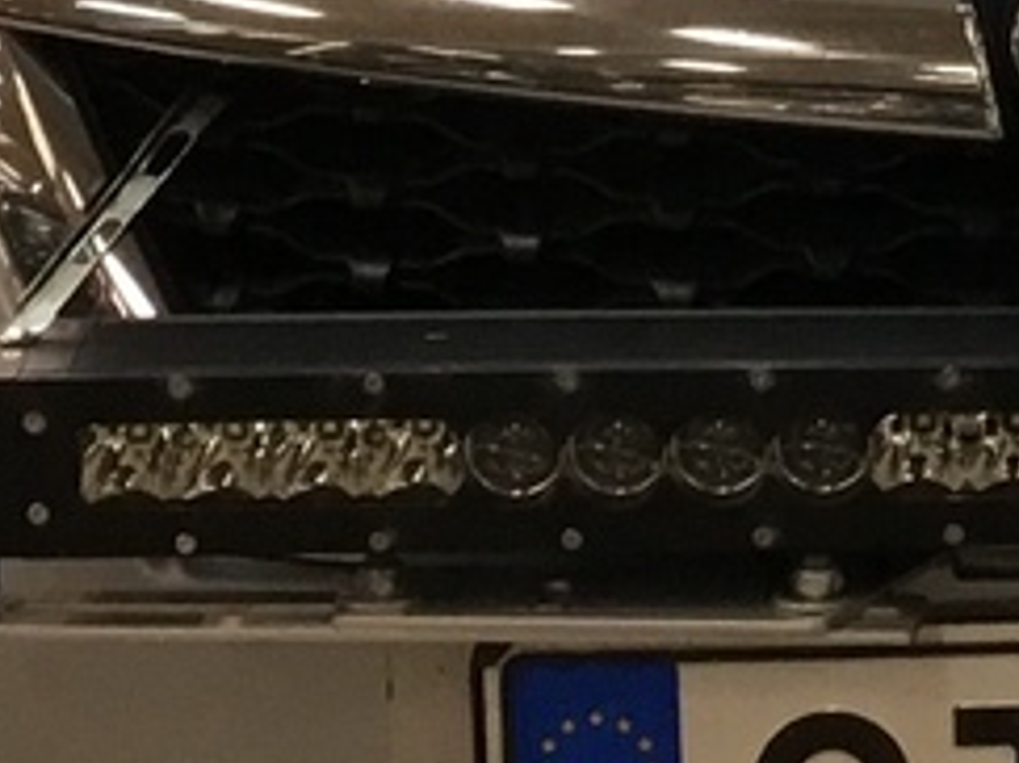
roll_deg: +1.3
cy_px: -327
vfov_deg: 7.9
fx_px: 5414
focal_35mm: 184
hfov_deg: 10.5
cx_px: 1313
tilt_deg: -17.5
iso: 50
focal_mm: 3.3
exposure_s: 1/33
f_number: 2.4
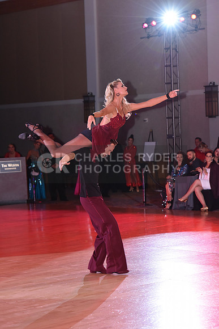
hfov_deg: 13.4
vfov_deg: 20.0
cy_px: 164
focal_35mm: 102
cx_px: 110
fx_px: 930
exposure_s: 1/250
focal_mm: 102
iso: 1600
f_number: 4.5
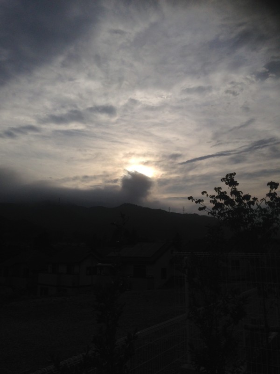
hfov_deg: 42.9
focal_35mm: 33
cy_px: 187
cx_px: 140
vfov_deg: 55.4
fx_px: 356
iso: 50
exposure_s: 1/7752
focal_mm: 4.12
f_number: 2.4
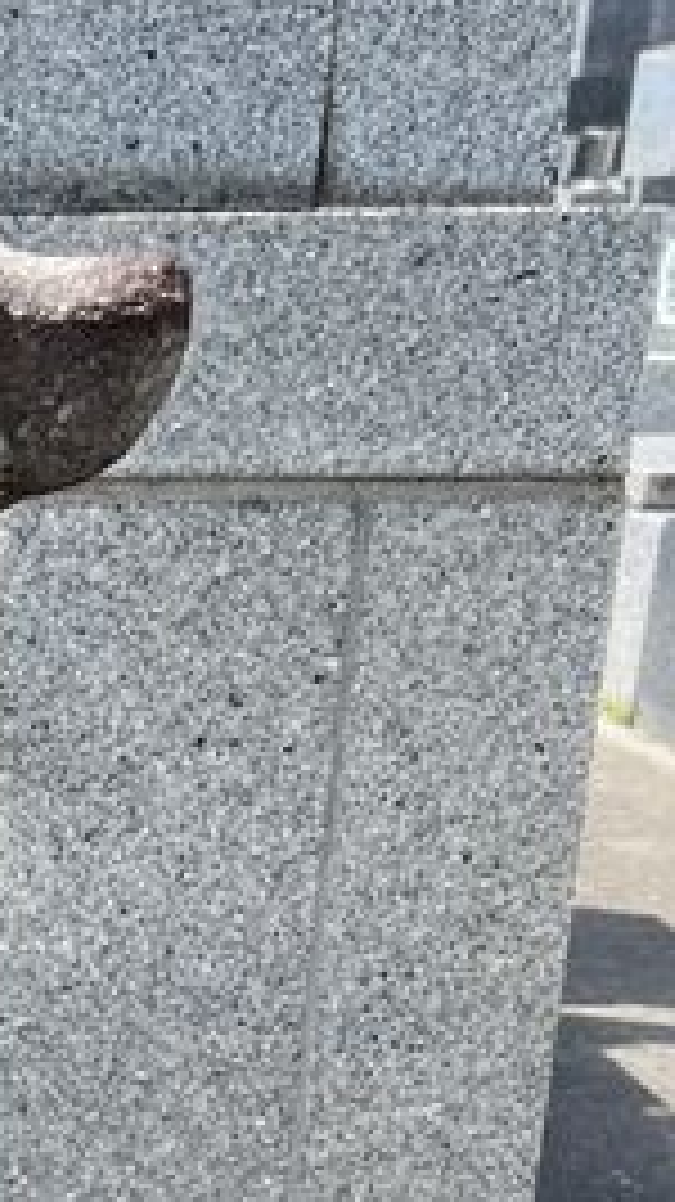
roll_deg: -1.1
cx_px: -562
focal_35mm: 85
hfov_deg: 12.8
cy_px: 1315
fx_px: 2707
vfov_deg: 23.5
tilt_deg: -19.9
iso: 50
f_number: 1.5
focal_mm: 5.7
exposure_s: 1/1252
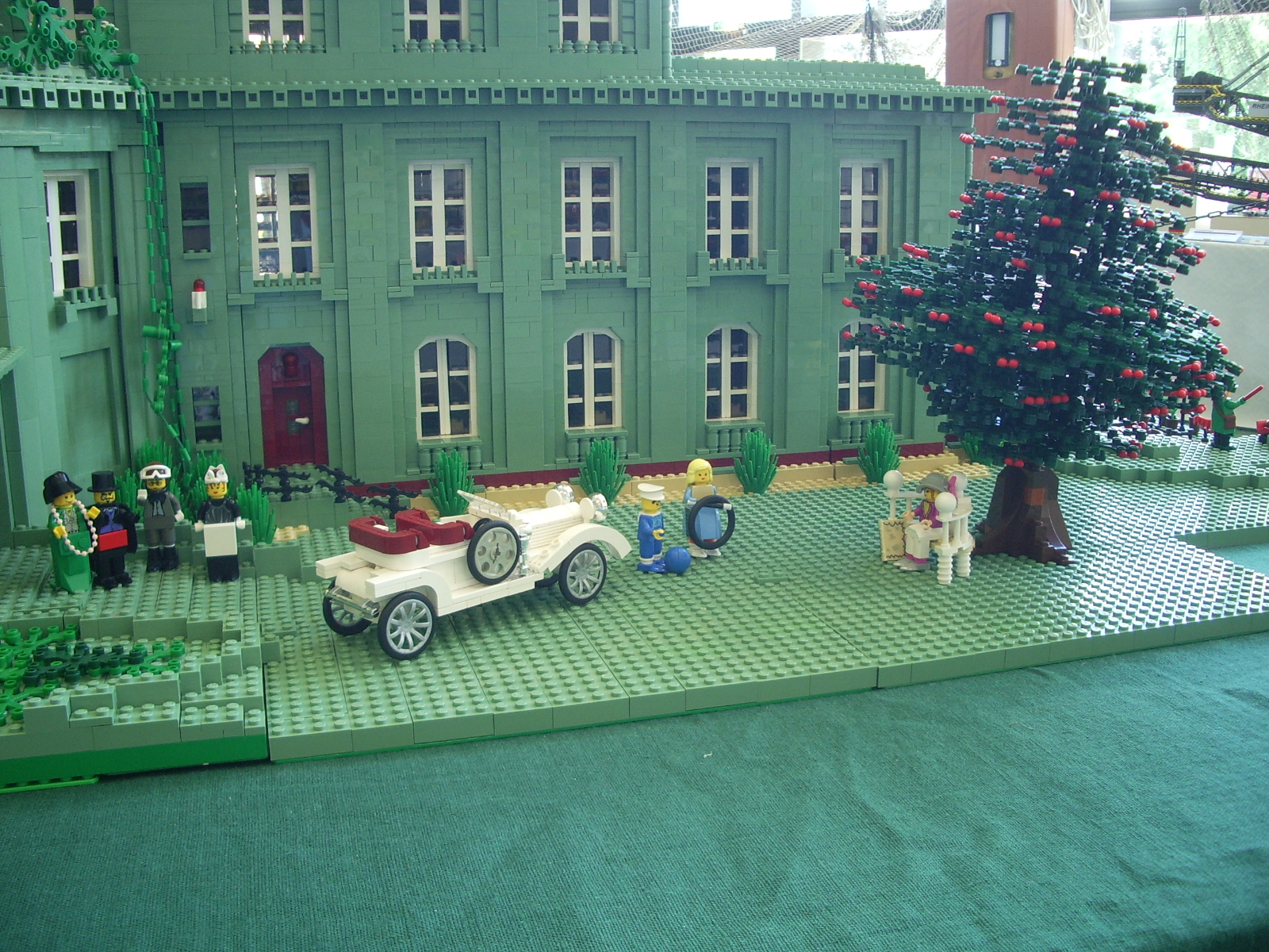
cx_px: 634
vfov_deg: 40.7
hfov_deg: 52.6
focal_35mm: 35
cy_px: 476
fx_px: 1283
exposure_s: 1/20
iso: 100
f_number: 2.6
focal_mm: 5.8
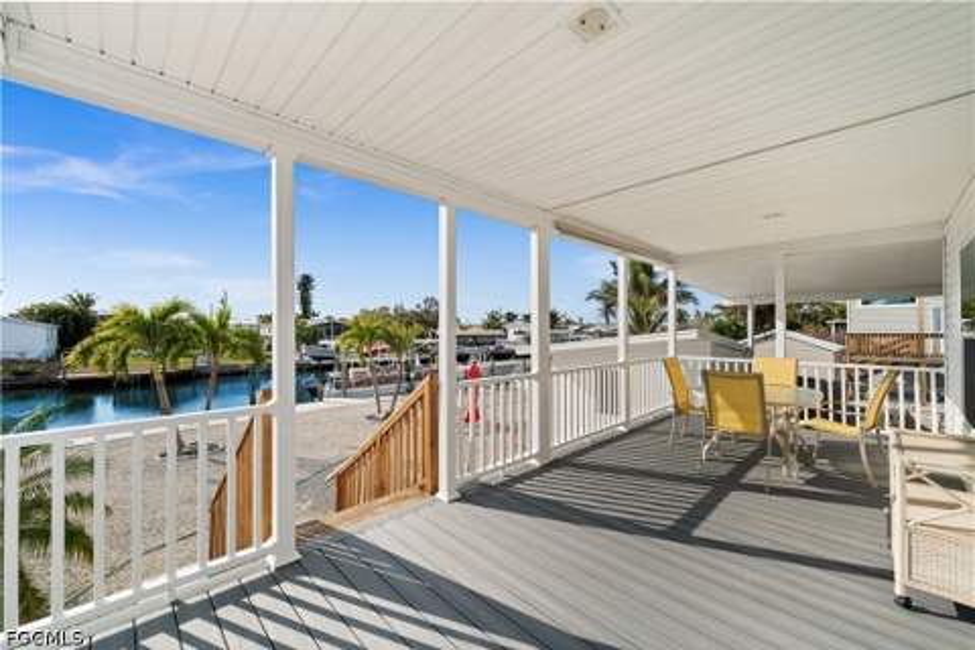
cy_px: 325
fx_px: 379
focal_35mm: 14
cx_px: 488
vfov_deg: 81.2
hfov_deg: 104.3
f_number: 11
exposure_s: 1/125
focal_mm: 14
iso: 400
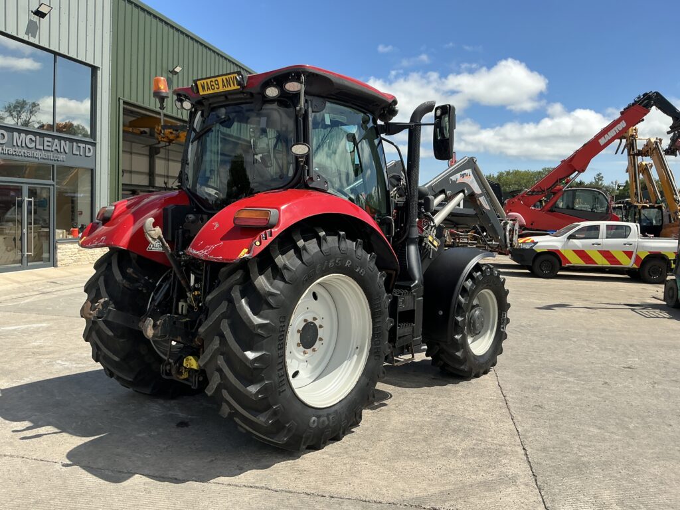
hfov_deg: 63.4
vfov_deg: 49.7
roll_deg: -2.6
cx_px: 340
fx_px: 550
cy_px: 255
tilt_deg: -3.5
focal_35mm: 28
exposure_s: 1/1786
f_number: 1.8
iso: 25
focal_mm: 3
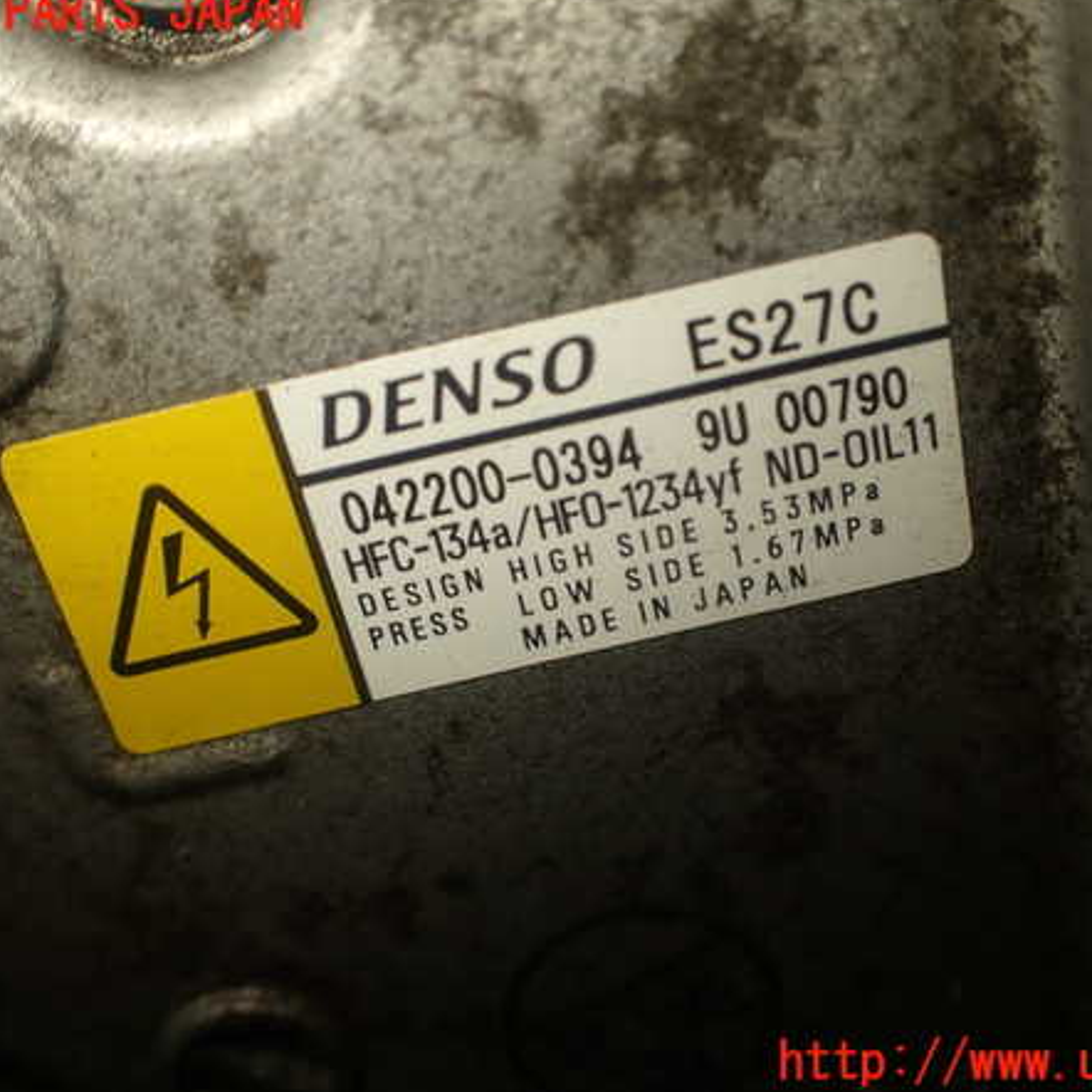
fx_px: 1285
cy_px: 539
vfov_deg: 46.0
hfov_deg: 46.0
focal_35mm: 36
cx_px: 595
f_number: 2.3
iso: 100
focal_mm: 5.4
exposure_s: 1/160
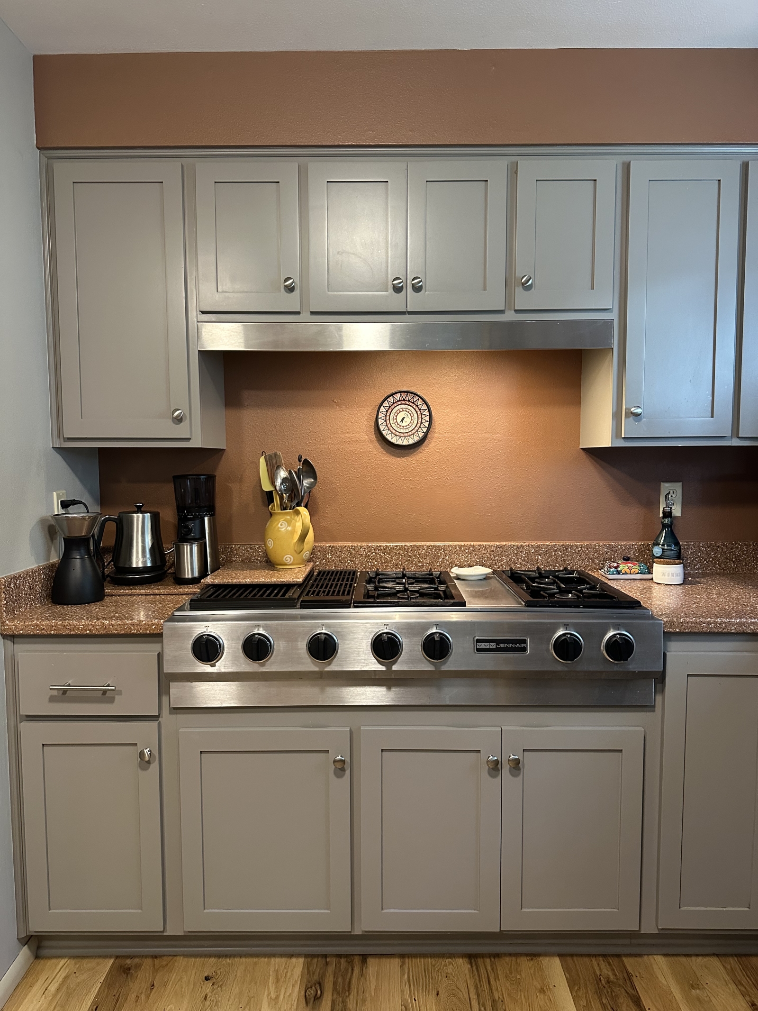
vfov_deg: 71.6
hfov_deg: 56.8
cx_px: 379
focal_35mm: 24
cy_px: 506
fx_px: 701
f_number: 1.78
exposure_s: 1/60
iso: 500
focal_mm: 6.86
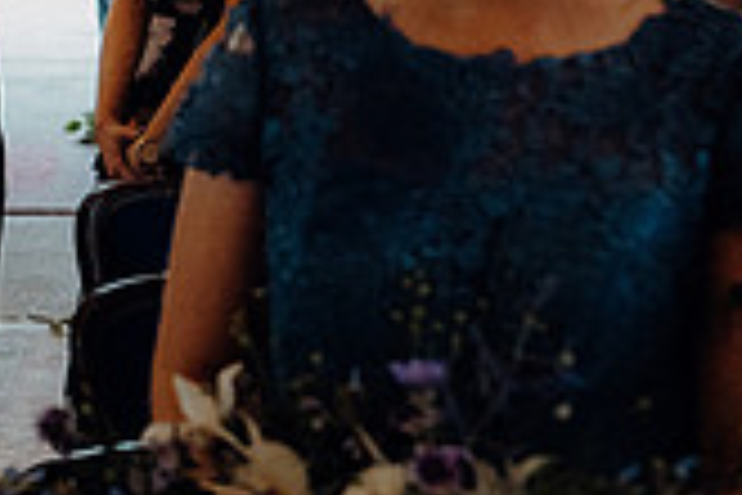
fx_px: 3256
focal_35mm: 158
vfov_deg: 8.6
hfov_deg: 12.2
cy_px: -29
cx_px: -450
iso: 4000
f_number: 3.5
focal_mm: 45
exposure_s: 1/200
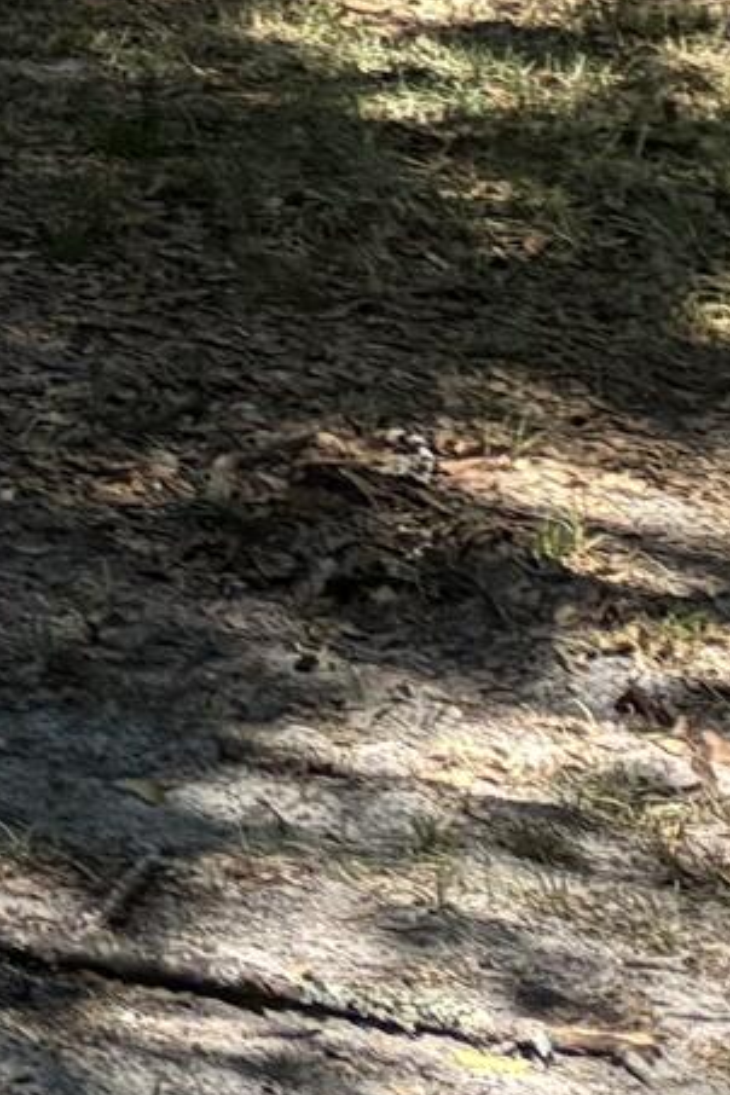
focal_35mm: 179
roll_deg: -0.3
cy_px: -1337
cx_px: -2707
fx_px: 5444
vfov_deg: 10.3
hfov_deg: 5.8
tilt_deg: +3.3
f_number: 1.6
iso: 50
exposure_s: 1/1437
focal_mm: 5.96
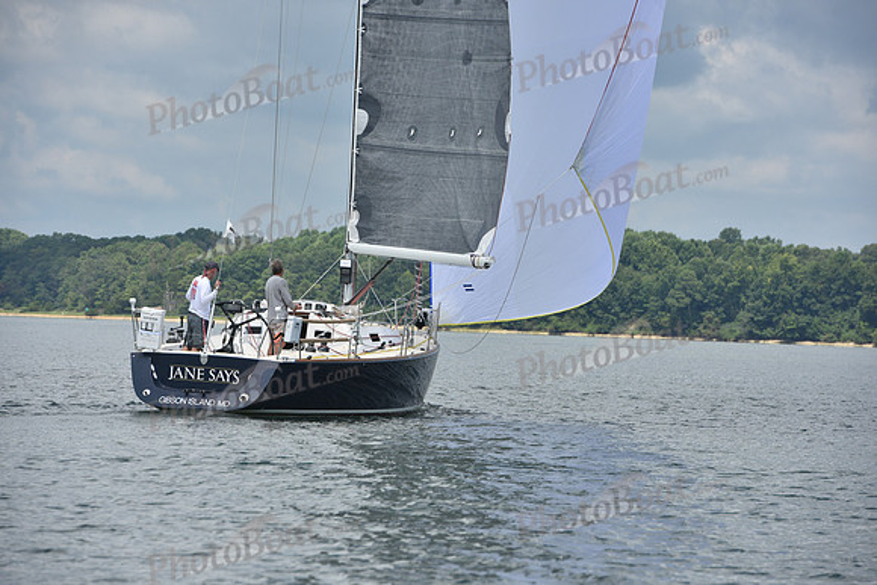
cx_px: 438
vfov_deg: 6.9
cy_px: 292
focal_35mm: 200
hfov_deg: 10.3
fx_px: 4873
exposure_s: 1/1250
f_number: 8
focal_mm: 200
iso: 320
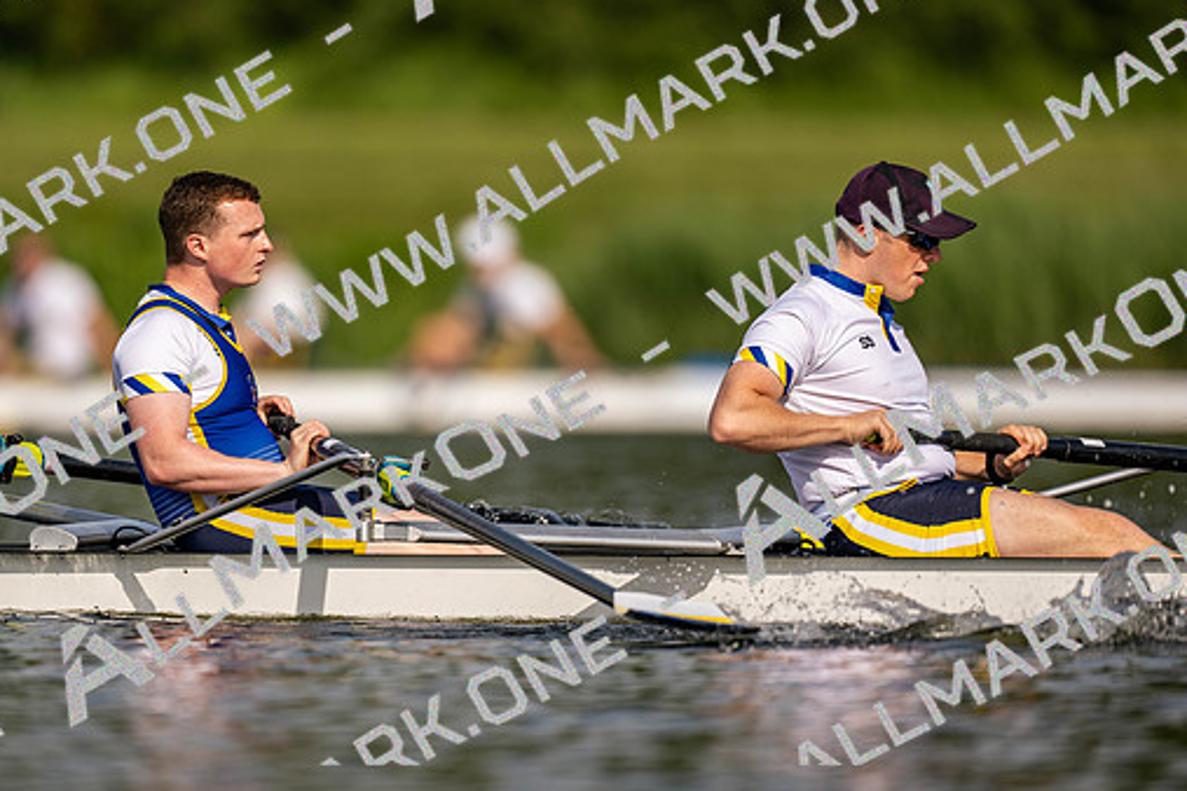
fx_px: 22650
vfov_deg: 2.0
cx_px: 536
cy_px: 364
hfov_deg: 3.0
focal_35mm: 687
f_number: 4
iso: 180
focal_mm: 600
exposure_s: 1/2500
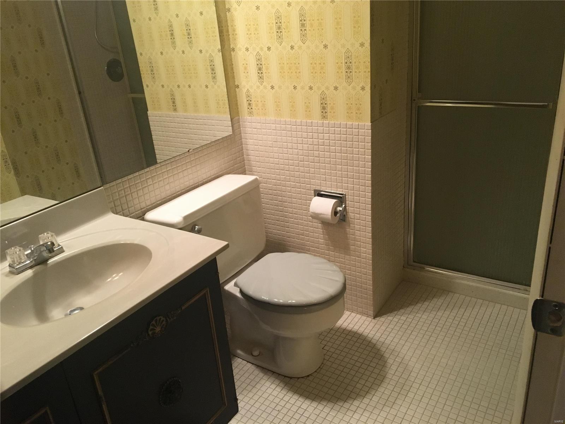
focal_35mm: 29
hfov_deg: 61.7
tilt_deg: -20.9
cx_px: 282
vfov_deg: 48.2
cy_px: 212
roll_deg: +3.9
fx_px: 473
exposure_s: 1/30
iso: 200
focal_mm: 4.15
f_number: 2.2
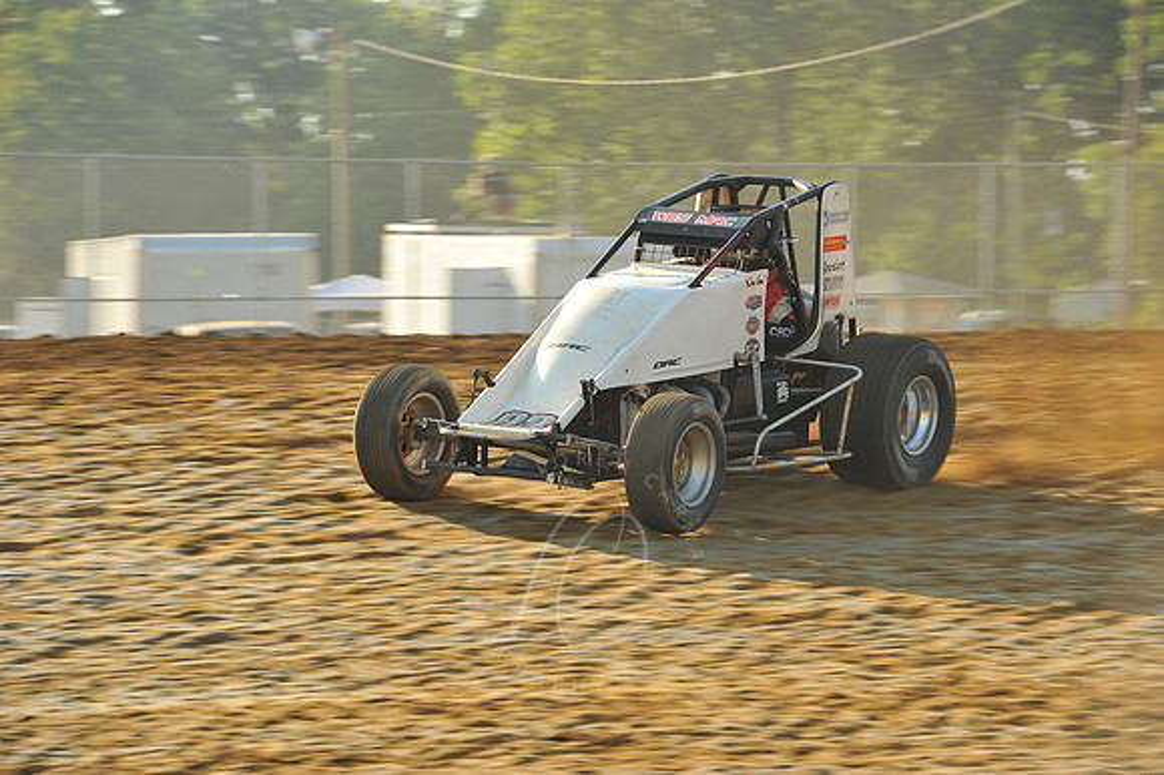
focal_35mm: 175
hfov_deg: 11.8
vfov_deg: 7.8
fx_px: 5655
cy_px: 388
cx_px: 582
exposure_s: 1/320
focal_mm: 175
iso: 400
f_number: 9
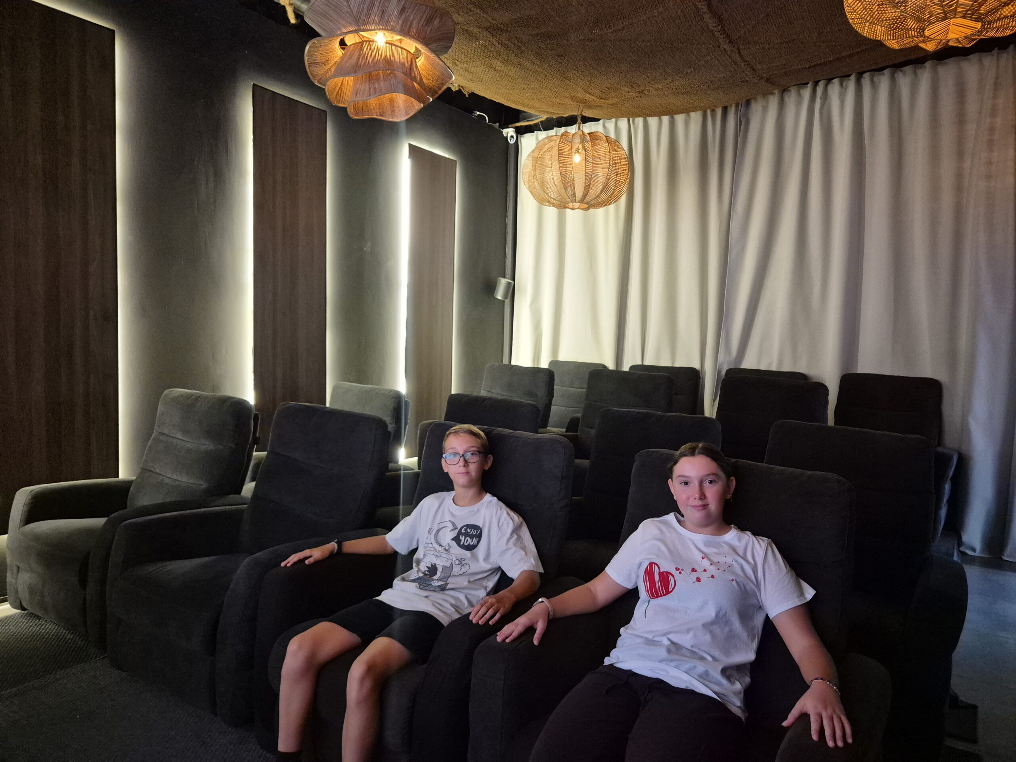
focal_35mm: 23
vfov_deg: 58.9
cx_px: 508
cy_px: 381
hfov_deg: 73.9
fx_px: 675
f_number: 1.8
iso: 1250
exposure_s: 1/100
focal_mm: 5.4
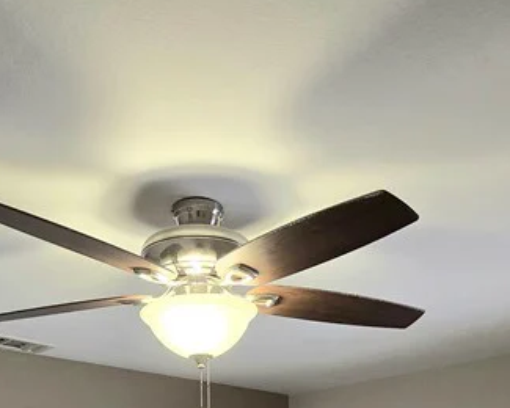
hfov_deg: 45.7
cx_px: 221
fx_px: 604
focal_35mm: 40
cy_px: 543
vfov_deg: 29.4
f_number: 2.2
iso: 160
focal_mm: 2.2
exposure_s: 1/60.2
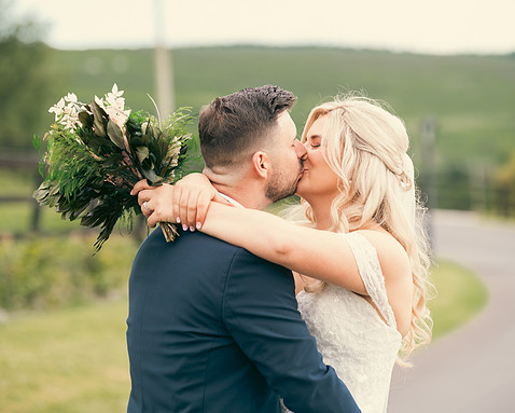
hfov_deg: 11.7
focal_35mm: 165
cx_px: 252
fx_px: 2516
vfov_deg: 9.4
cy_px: 206
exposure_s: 1/320
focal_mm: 145
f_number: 3.5
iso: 200
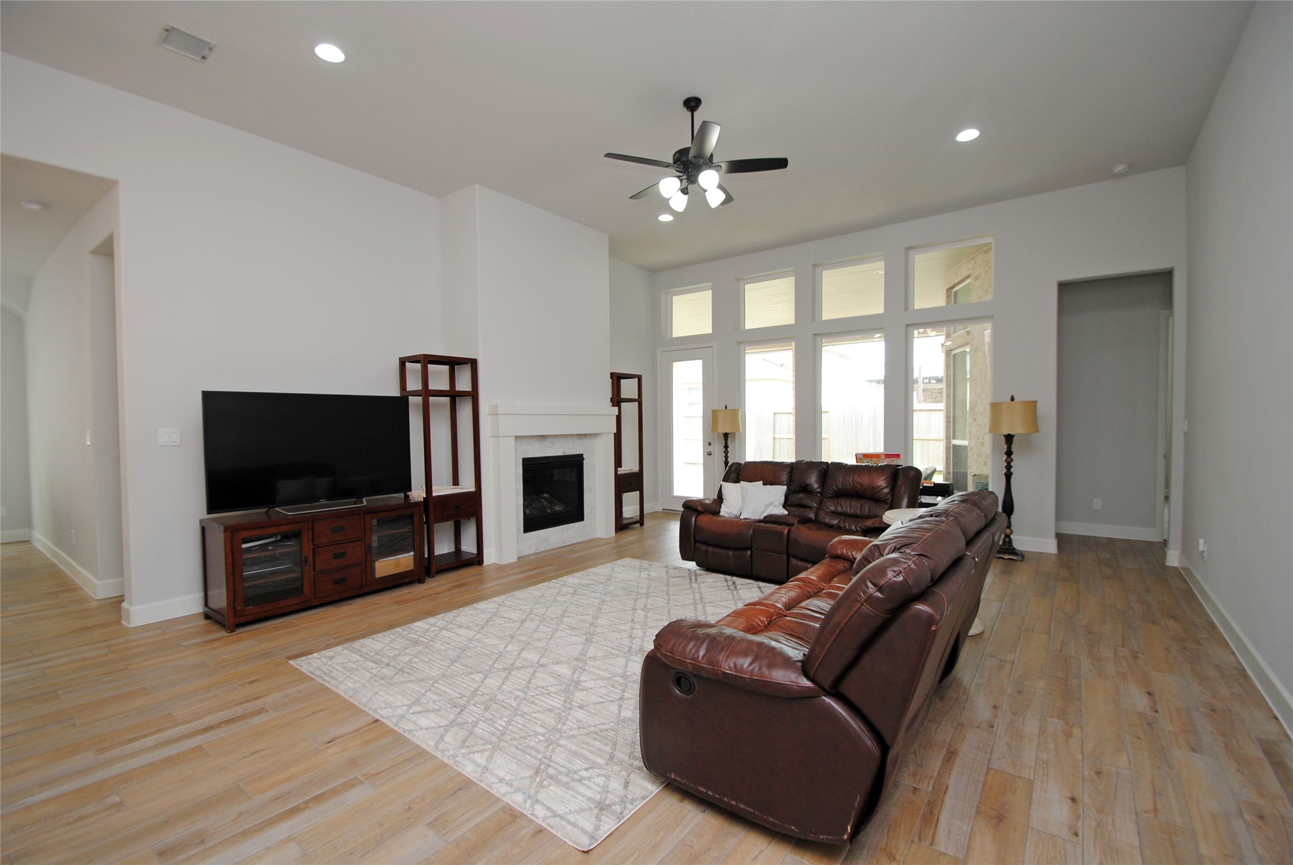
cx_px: 646
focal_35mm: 15
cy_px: 432
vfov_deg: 77.5
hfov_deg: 100.3
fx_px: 539
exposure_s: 1/60
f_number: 4
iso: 200
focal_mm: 10
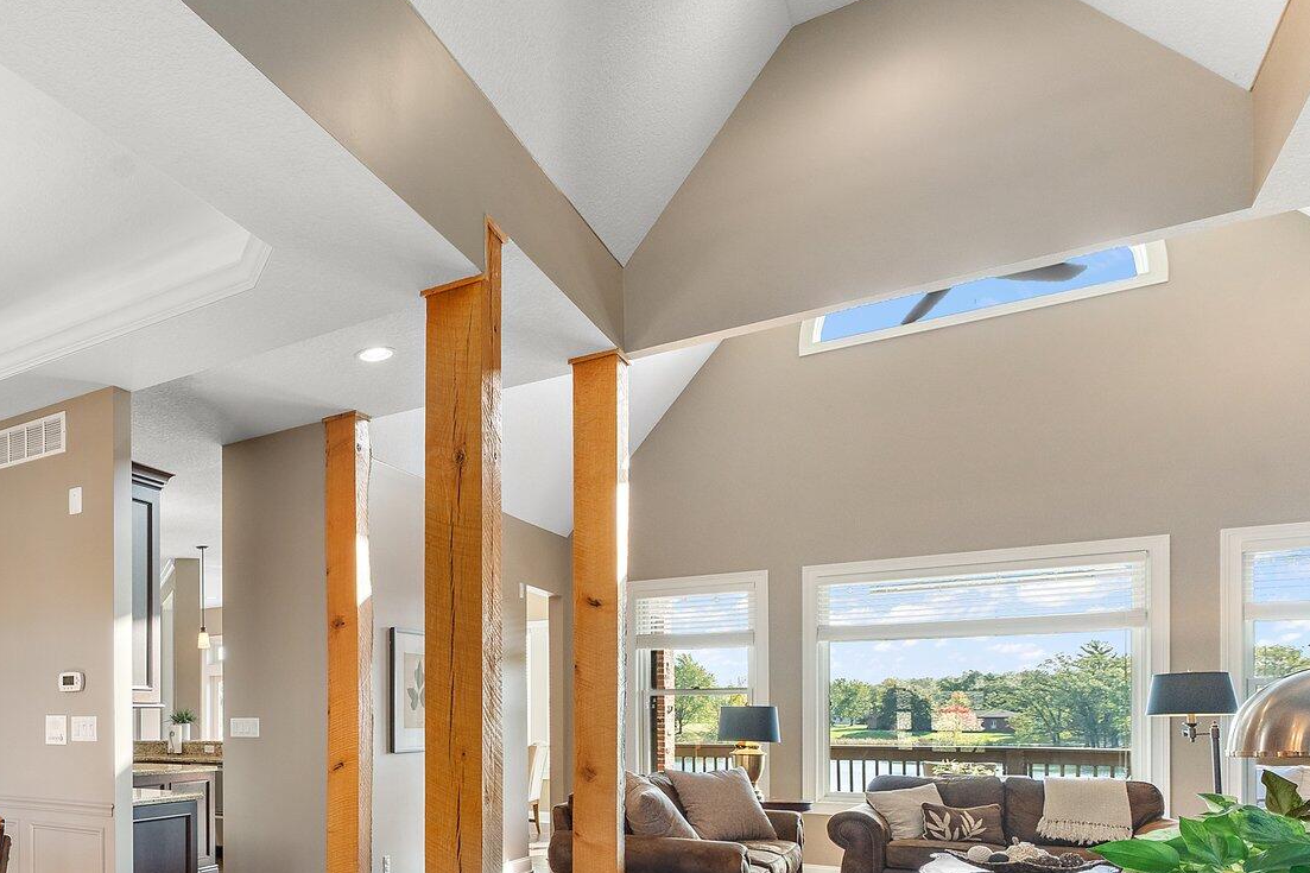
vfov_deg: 46.5
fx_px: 946
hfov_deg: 58.8
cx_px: 121
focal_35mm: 26
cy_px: 720
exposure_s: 1/10
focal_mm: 14
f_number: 9
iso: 800
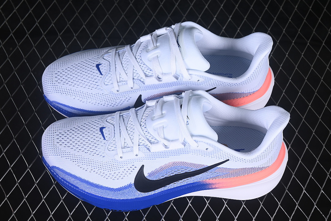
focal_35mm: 75
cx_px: 166
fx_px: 690
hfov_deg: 27.0
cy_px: 110
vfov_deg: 18.2
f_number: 7.1
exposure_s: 1/80
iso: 160
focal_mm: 50
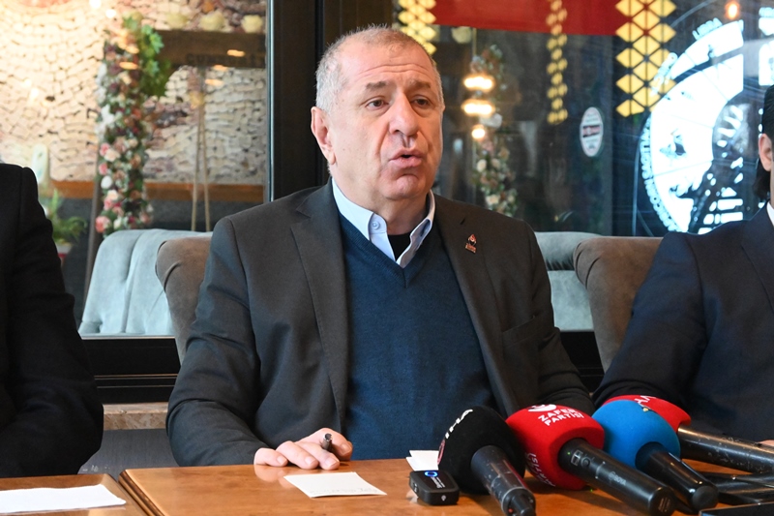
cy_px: 258
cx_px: 387
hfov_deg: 27.0
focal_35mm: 75
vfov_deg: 18.2
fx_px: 1612
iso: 8000
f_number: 6.3
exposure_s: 1/125
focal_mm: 50
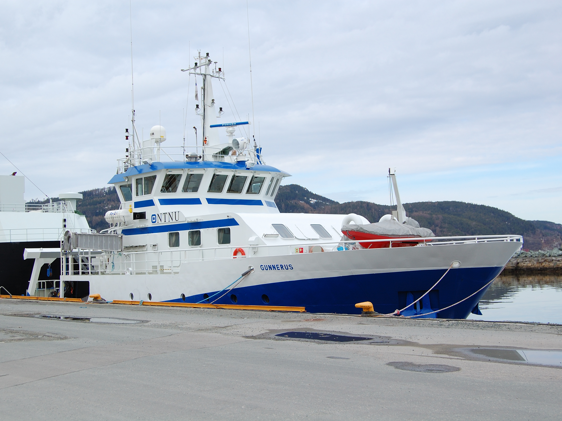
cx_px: 265
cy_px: 210
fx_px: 821
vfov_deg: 28.8
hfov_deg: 37.8
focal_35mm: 51
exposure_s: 1/250
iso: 200
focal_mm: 31
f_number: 9
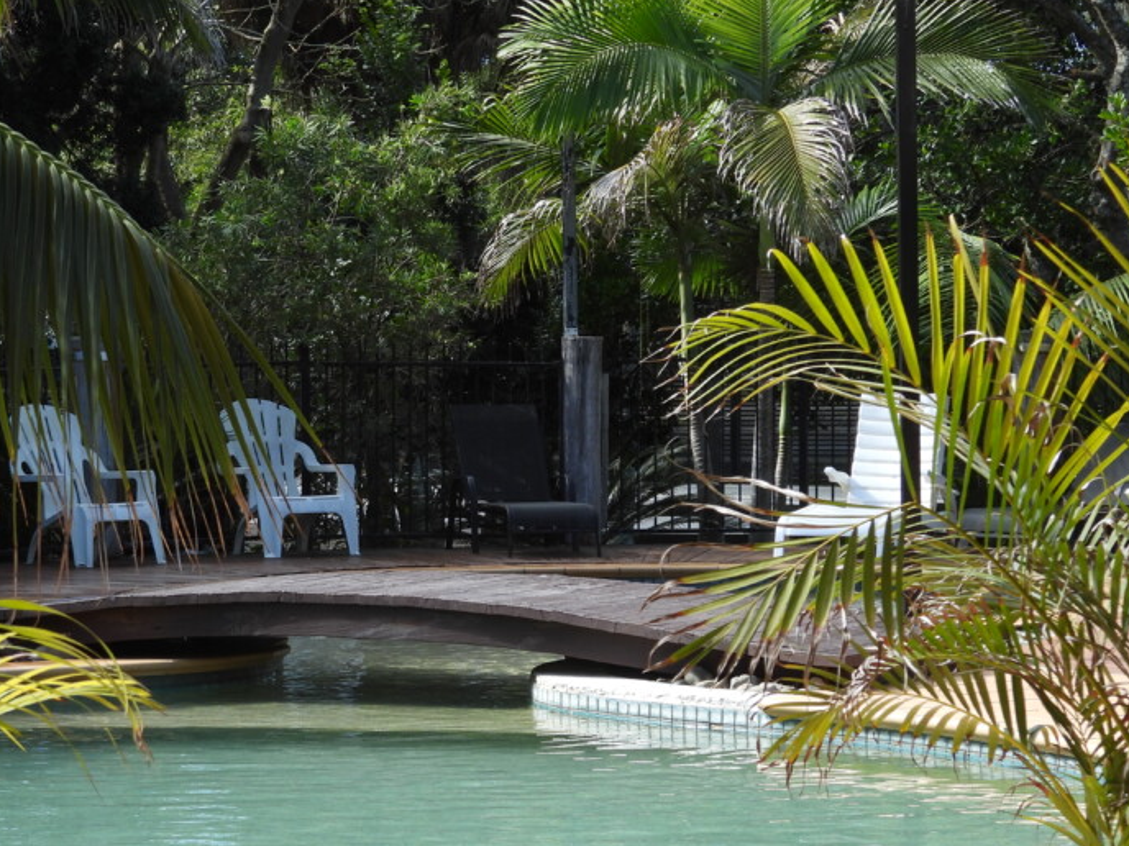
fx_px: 3881
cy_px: 479
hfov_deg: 16.5
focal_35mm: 119
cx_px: 389
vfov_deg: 12.4
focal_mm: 14.3
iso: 100
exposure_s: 1/200
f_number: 4
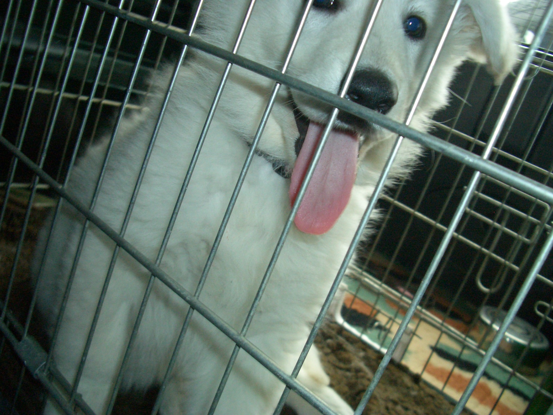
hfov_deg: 52.6
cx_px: 276
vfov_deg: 40.7
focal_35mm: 35
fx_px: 559
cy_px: 208
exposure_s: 1/60
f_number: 2.6
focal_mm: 5.8
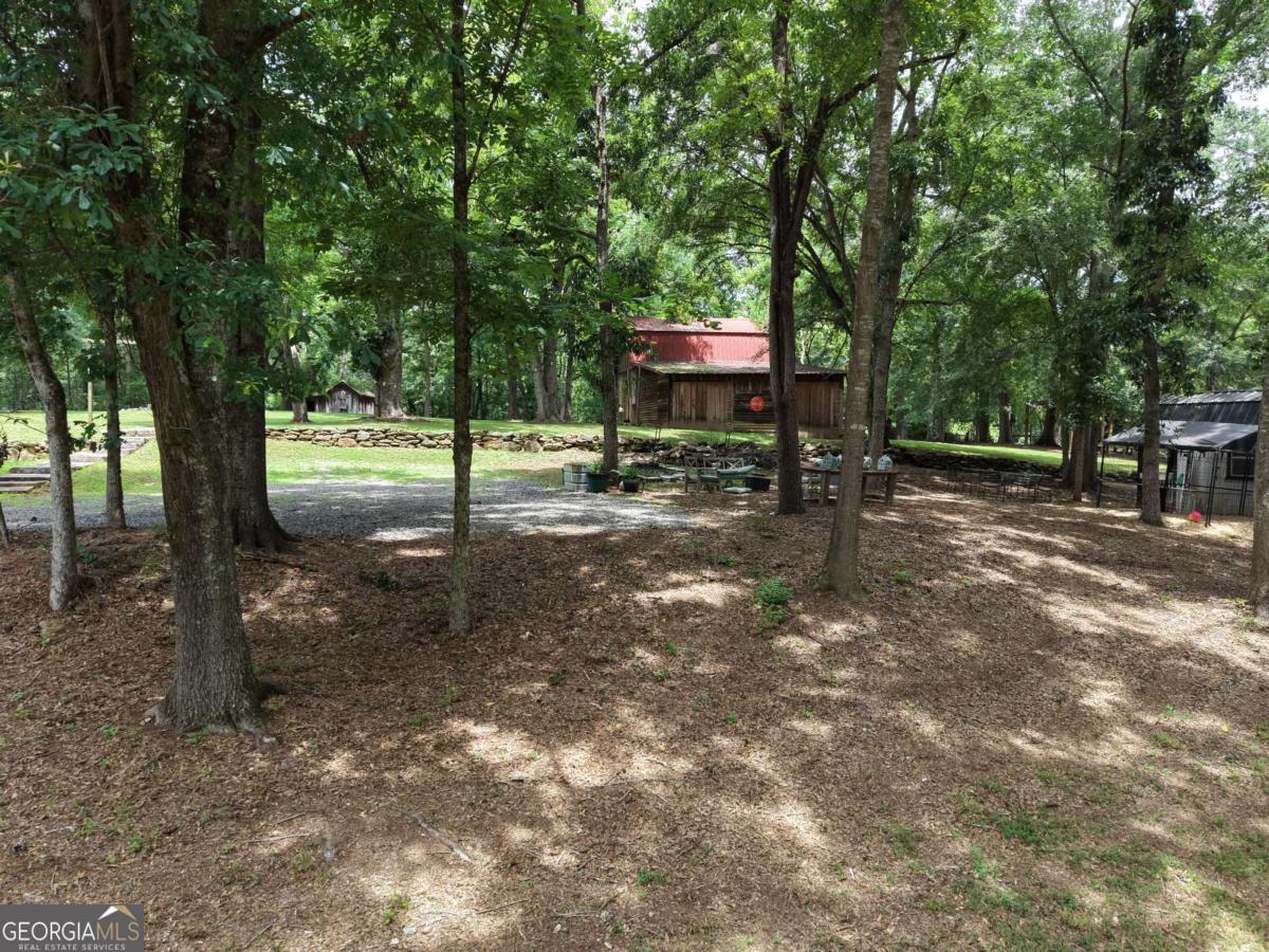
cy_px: 476
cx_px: 634
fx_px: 843
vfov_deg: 58.9
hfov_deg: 73.9
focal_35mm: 23
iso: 330
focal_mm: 8.67
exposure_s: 1/1000
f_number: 1.8
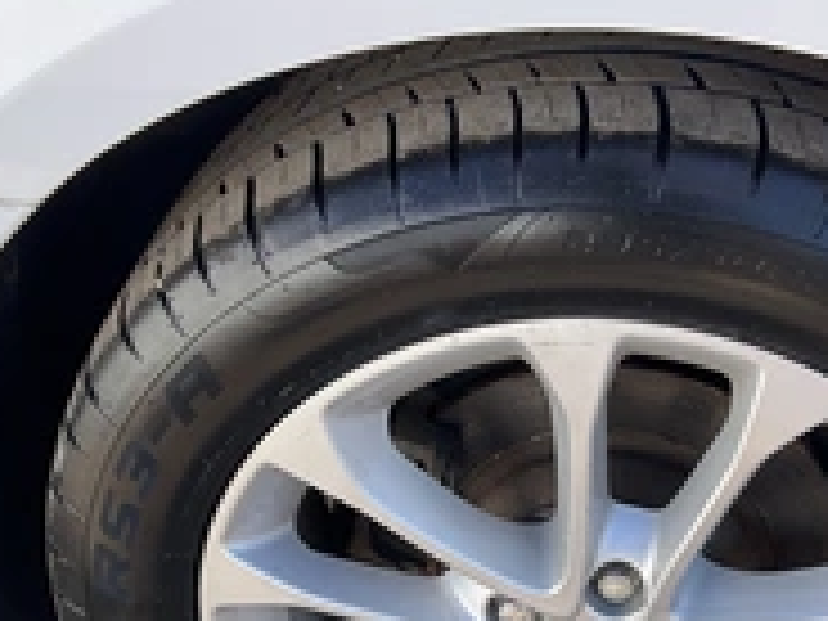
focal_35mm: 63
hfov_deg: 30.7
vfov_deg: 22.4
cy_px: 612
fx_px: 1507
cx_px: 490
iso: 25
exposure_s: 1/419
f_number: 1.8
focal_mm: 3
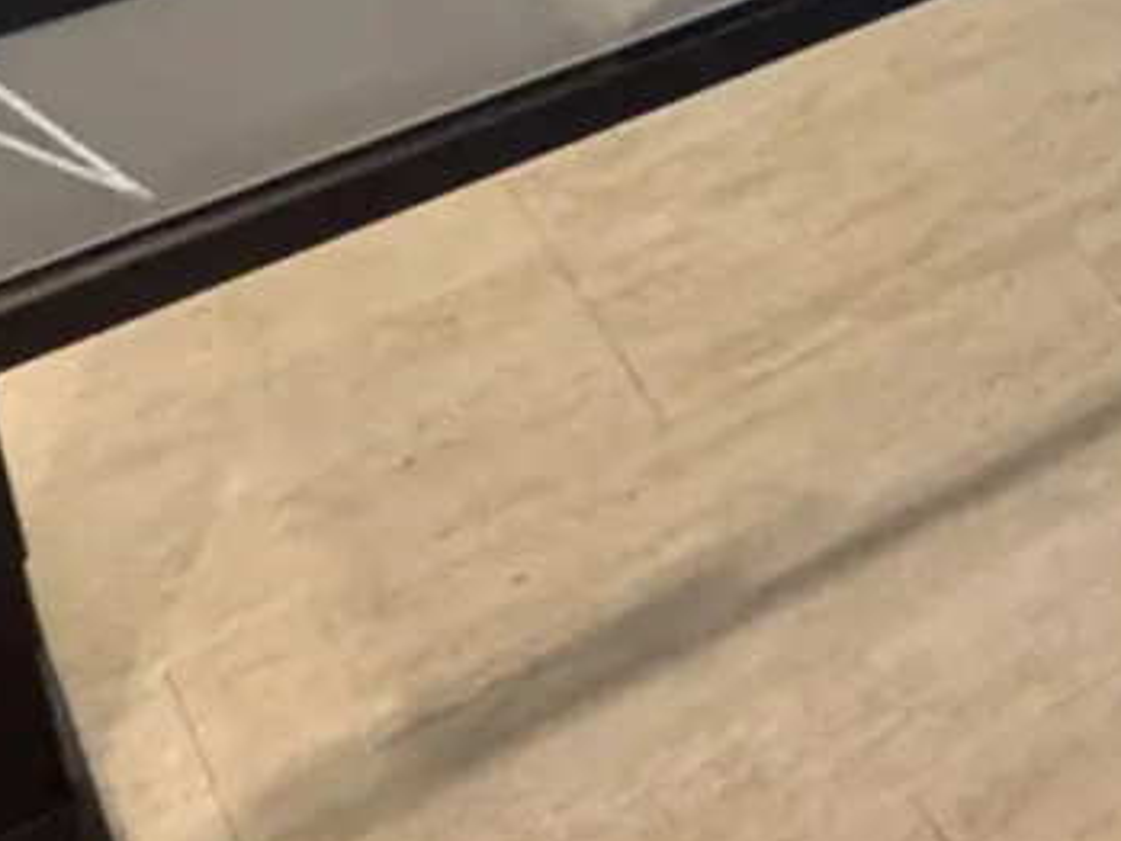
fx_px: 2494
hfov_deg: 23.8
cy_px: -526
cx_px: 1214
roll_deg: -5.0
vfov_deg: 16.8
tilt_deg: -26.3
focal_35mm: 77
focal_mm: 2.22
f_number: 2.2
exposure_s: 1/50
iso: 640
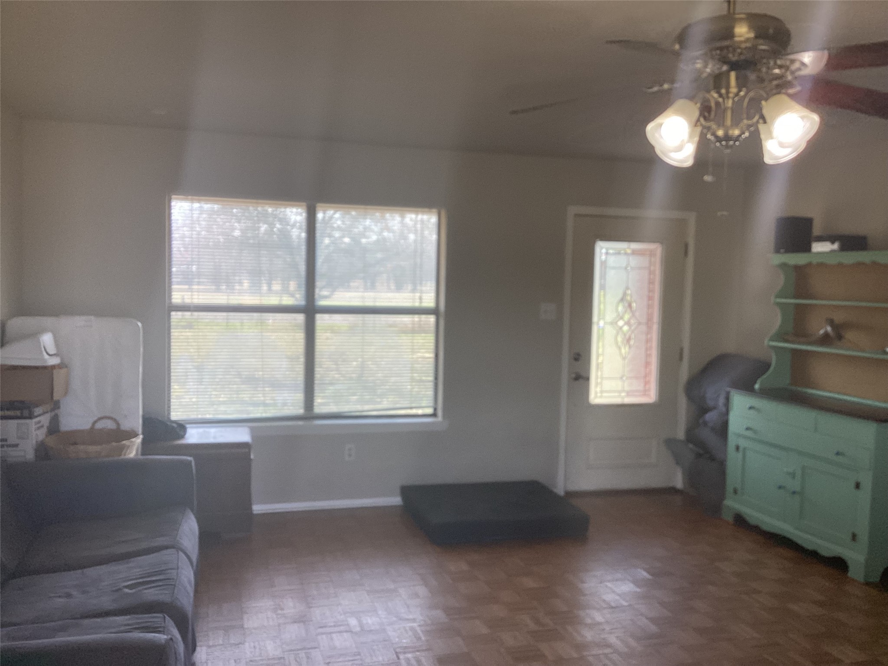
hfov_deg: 58.4
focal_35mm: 31
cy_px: 333
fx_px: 795
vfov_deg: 45.4
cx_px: 444
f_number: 2.4
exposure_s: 1/120
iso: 50
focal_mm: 3.3
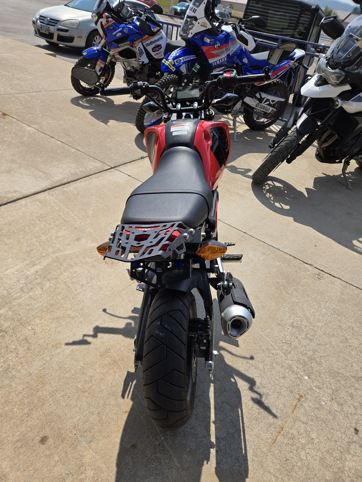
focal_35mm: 23
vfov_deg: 73.9
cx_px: 181
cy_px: 241
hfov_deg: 58.9
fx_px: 321
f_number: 1.8
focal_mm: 5.4
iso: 25
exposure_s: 1/1839
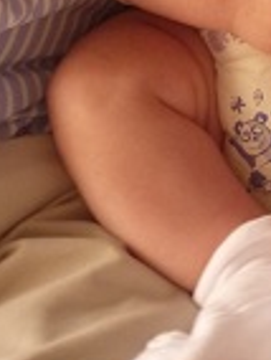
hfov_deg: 15.0
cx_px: 334
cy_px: -96
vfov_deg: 19.2
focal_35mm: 95
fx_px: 989
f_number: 2.8
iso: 250
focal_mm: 5.5
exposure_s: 1/30
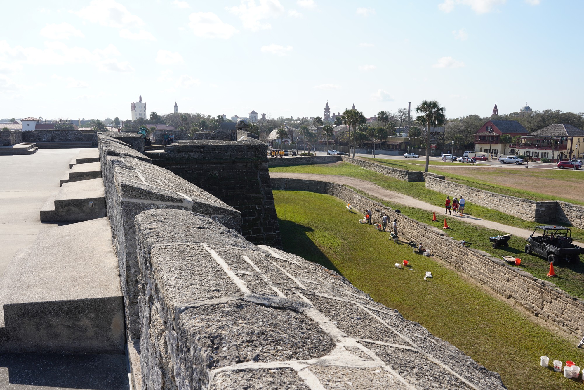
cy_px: 195
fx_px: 470
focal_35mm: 29
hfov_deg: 63.7
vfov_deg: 45.0
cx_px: 292
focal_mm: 29
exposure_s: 1/100
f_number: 13
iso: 100
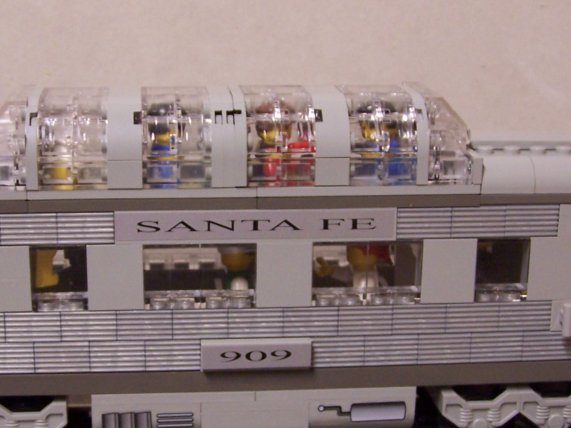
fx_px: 1254
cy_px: 241
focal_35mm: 76
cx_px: 254
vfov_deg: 19.4
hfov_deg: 25.6
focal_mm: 7.1
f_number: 2.8
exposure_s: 1/8
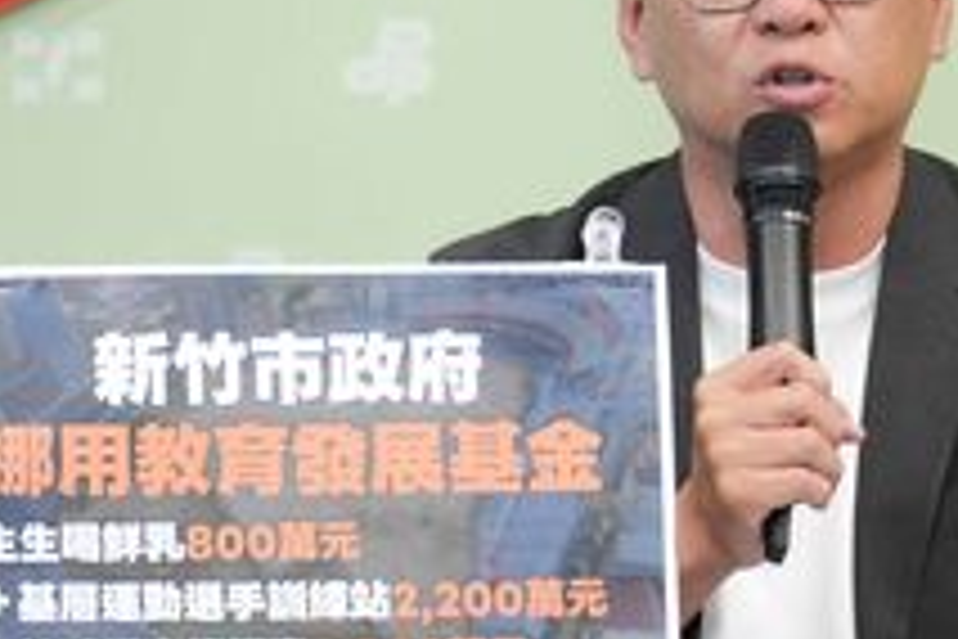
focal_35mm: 529
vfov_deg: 2.6
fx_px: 14076
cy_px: 241
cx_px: 531
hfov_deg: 3.9
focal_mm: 188
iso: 2500
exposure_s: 1/160
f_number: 5.6
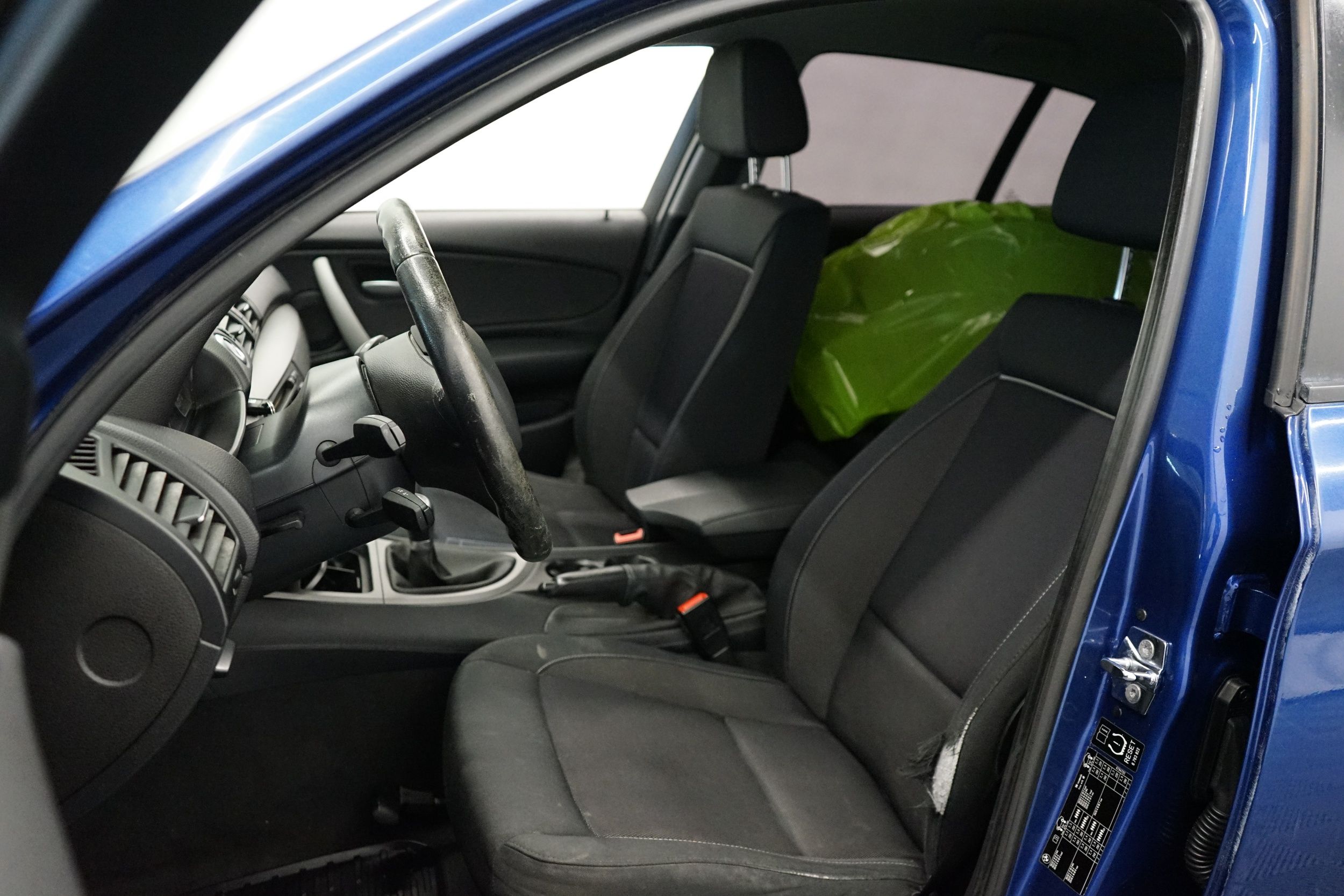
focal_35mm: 29
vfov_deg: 45.0
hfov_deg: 63.7
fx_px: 1083
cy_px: 448
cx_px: 672
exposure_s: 1/160
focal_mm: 29
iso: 6400
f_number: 3.5
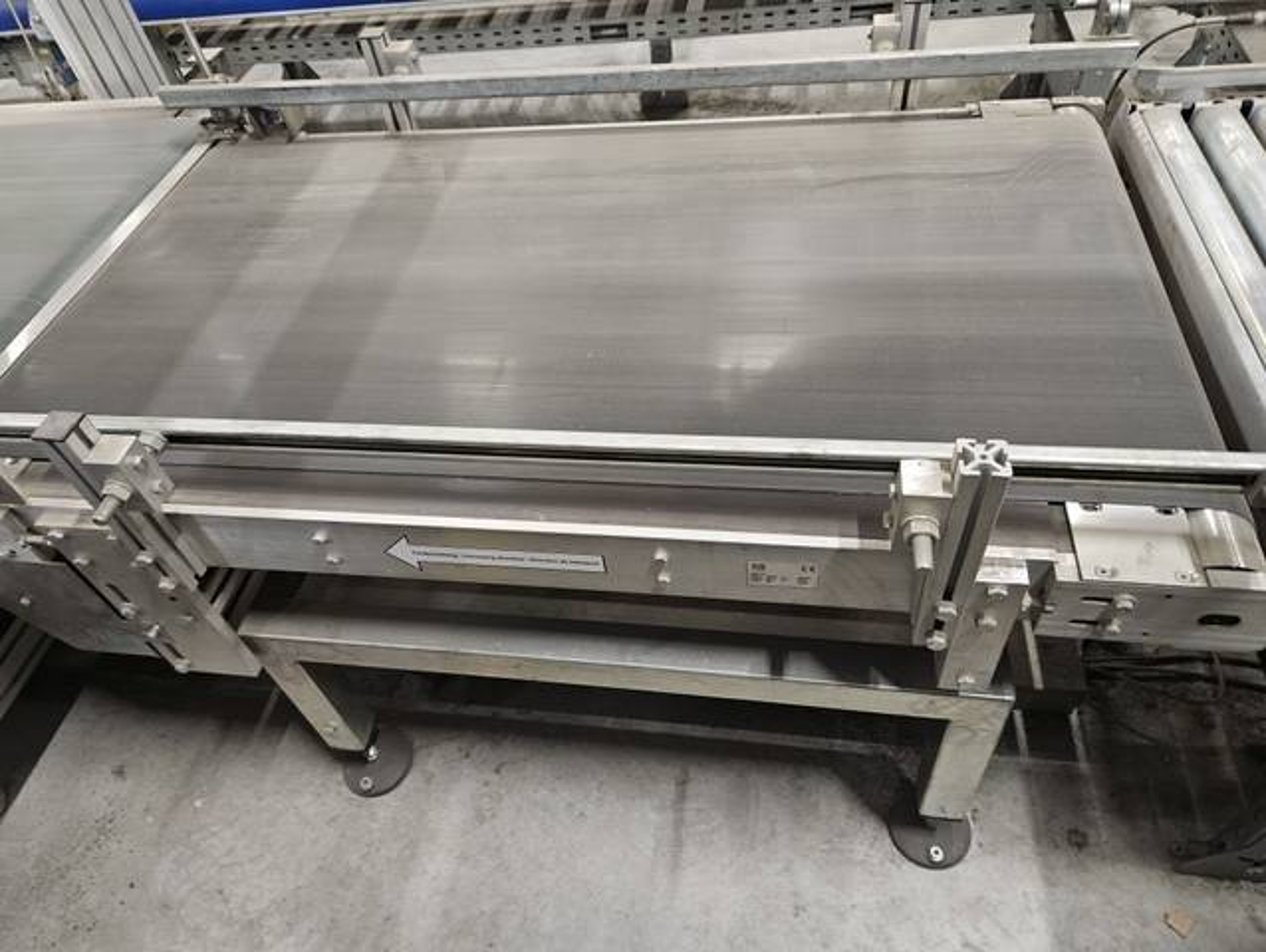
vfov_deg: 59.0
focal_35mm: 23
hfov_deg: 73.9
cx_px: 633
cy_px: 476
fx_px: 842
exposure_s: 1/25
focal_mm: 5.4
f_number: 1.8
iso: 500
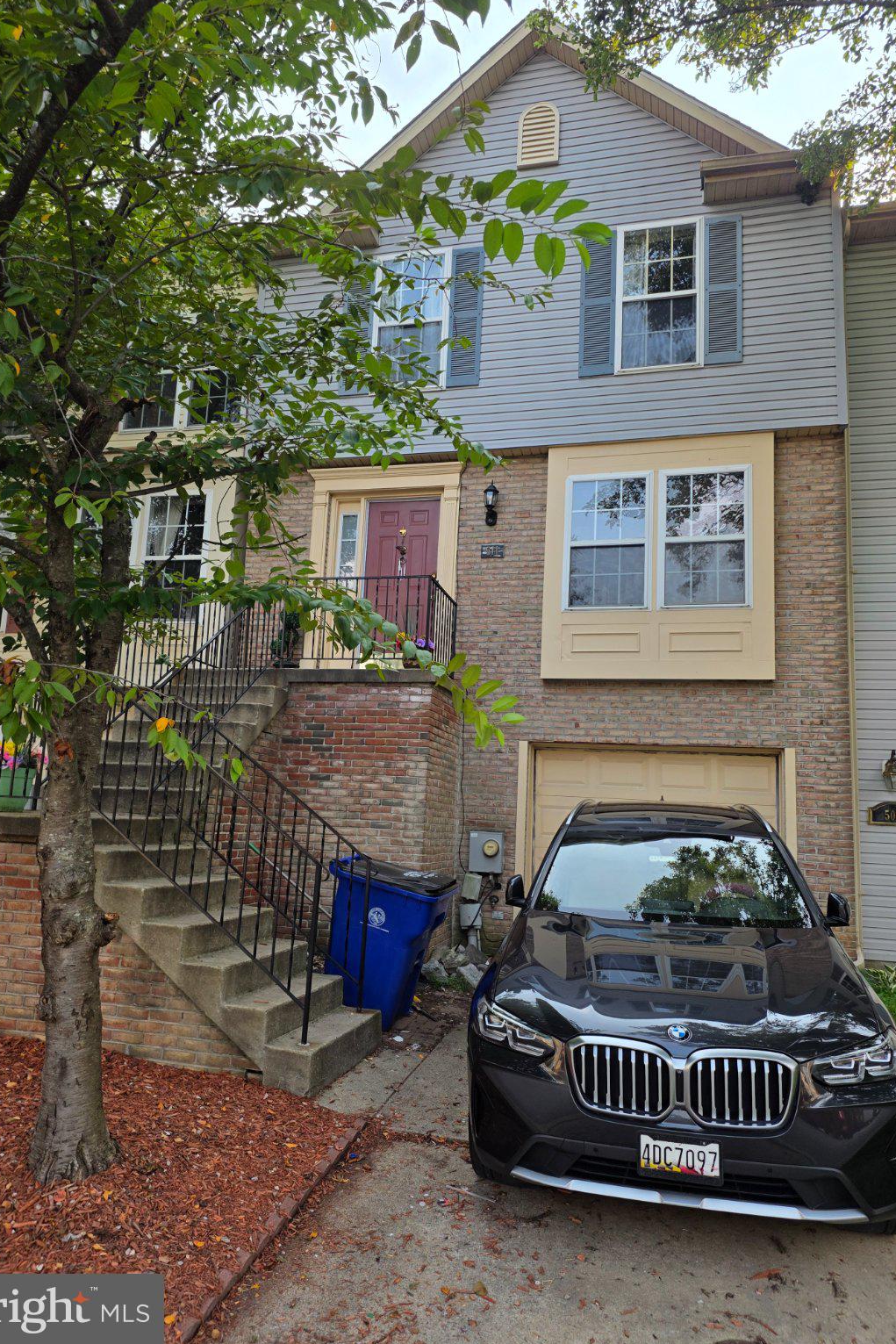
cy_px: 672
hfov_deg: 53.1
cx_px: 450
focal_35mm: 24
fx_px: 896
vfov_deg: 73.7
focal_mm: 6.25
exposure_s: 1/1973
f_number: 1.7
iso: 80
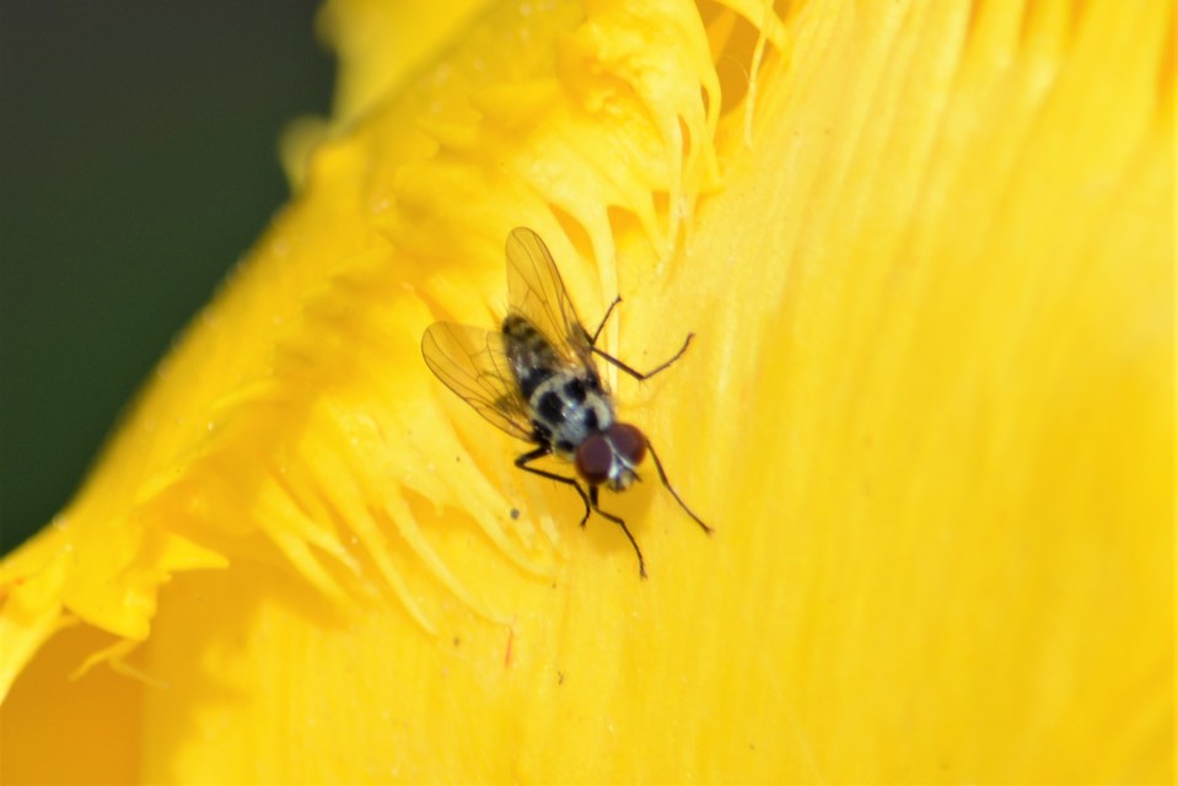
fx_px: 14729
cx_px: 589
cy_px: 393
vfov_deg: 3.1
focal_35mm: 450
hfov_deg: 4.6
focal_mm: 300
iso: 100
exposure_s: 1/125
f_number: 8
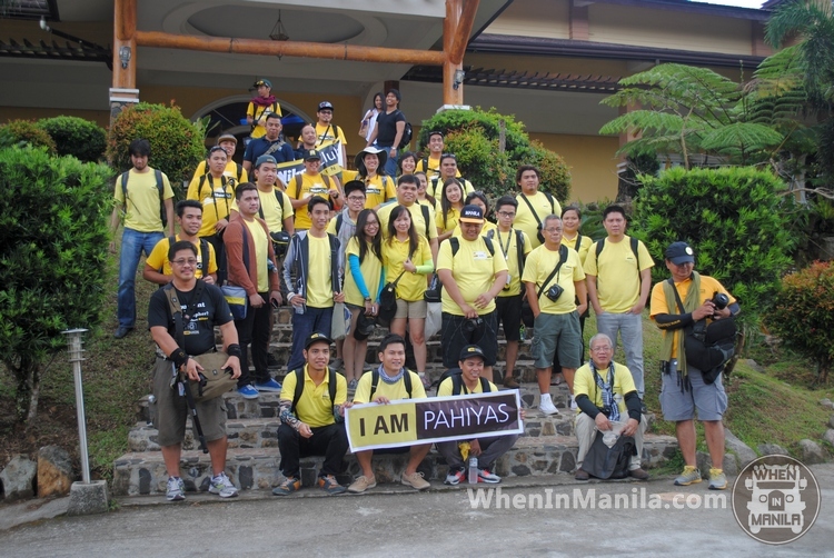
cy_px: 279
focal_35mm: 39
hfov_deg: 49.5
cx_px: 417
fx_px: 905
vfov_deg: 34.3
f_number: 4.2
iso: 100
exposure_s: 1/100
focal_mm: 26
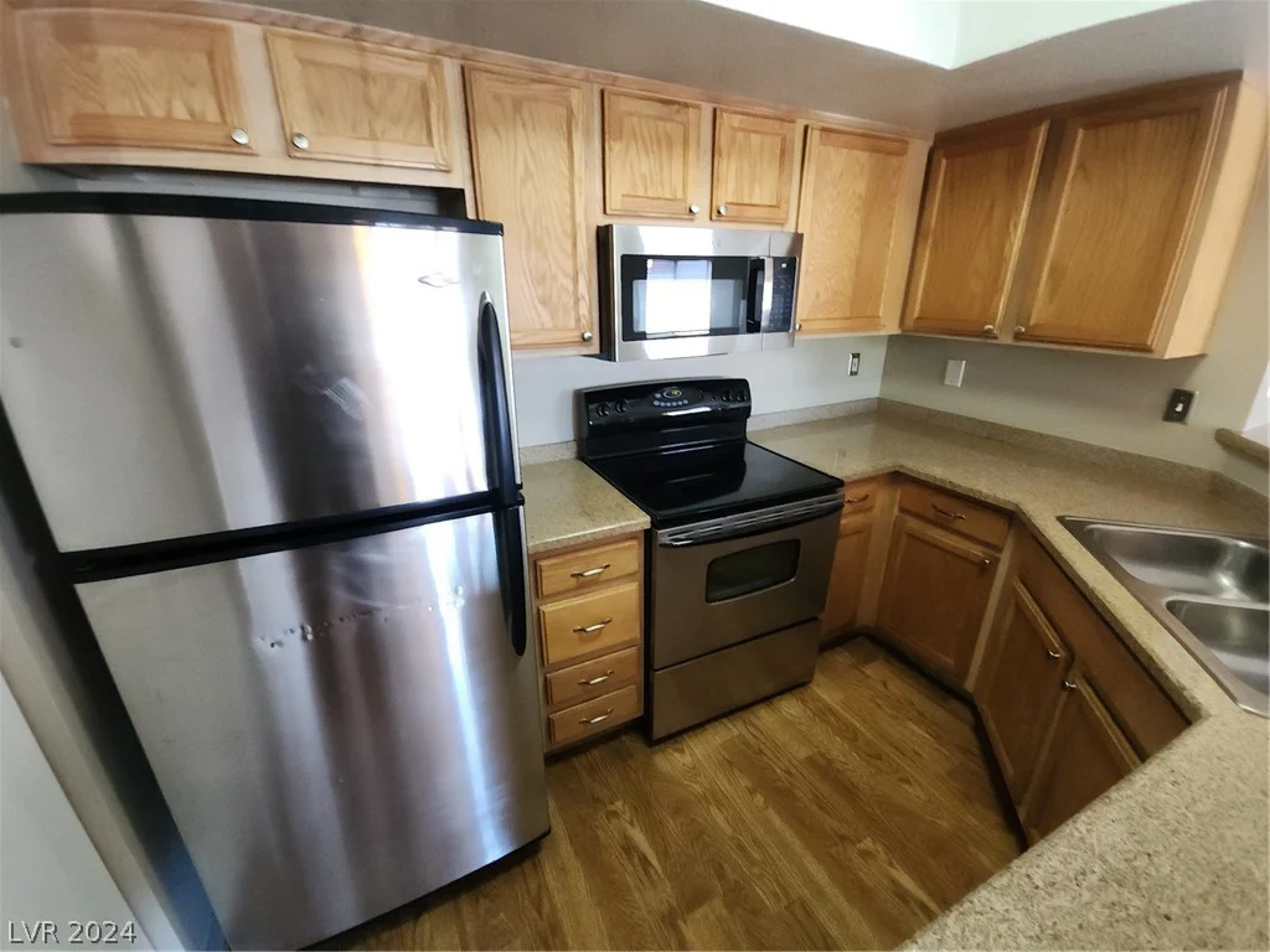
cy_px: 476
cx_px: 635
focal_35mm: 13
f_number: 2.2
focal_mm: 2.2
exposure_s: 1/32
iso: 320
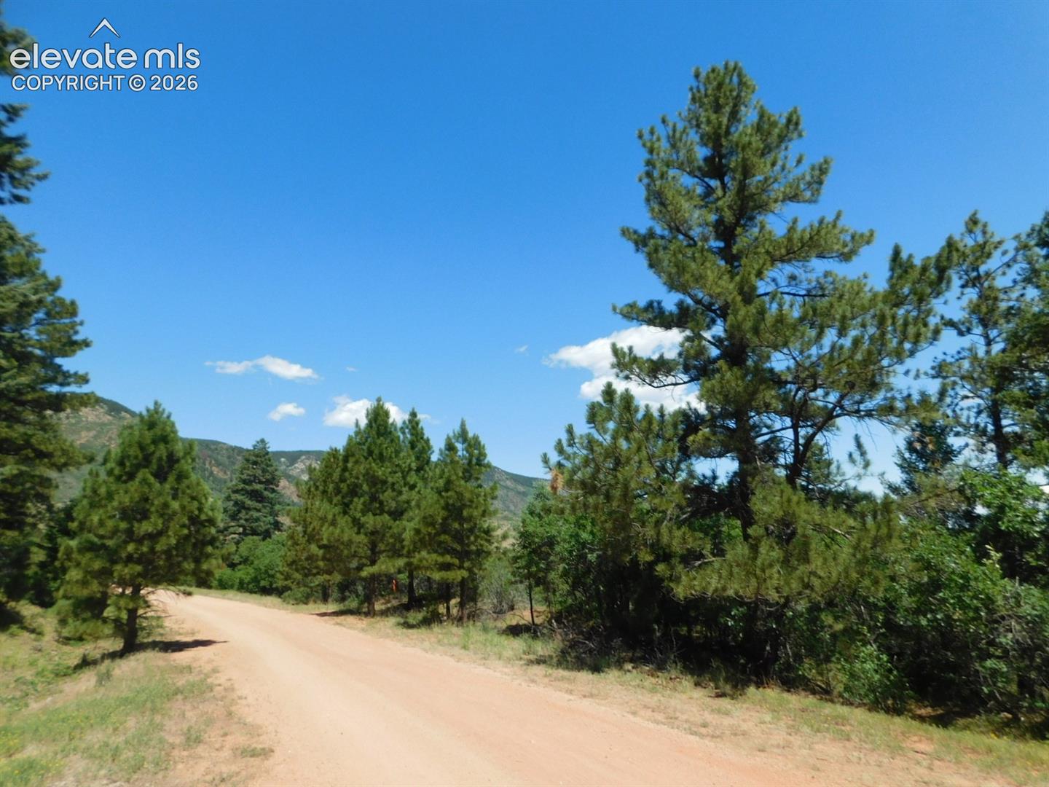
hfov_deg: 73.9
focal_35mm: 23
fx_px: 697
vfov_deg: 58.9
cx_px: 524
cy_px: 394
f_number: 6
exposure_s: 1/400
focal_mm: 4
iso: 125
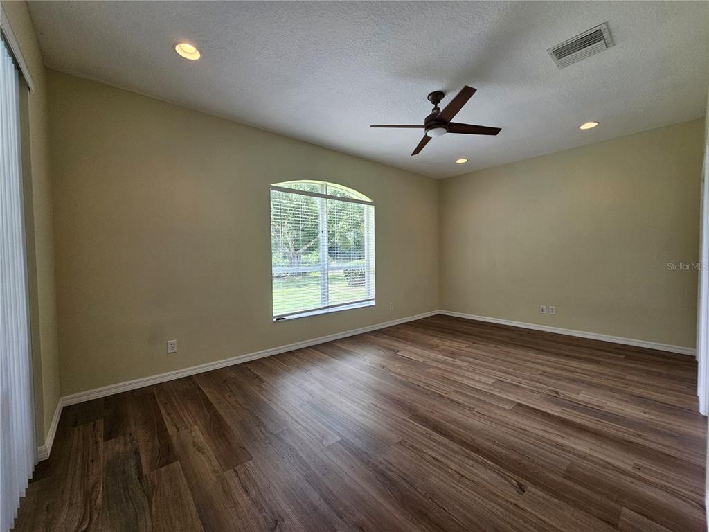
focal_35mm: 13
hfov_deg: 106.2
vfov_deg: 89.9
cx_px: 354
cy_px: 266
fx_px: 266
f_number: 2.2
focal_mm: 2.2
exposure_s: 1/120
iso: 64
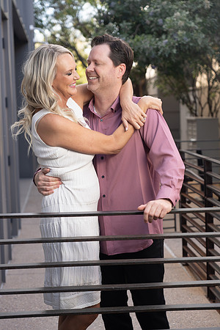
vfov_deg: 28.8
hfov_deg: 19.5
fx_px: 642
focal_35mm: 70
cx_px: 110
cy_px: 165
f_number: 4
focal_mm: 70
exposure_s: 1/200
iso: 250
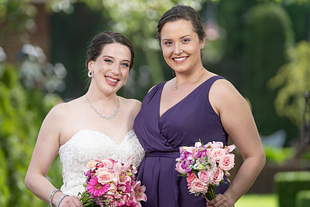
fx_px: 2067
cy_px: 113
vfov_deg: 5.7
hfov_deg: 8.6
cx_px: 130
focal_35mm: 240
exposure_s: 1/250
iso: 50
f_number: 2.8
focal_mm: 156
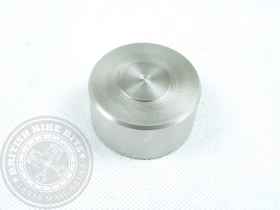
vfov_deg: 29.1
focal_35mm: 50
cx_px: 140
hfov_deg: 38.2
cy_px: 105
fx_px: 404
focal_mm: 9
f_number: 3.2
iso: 320
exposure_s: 1/30
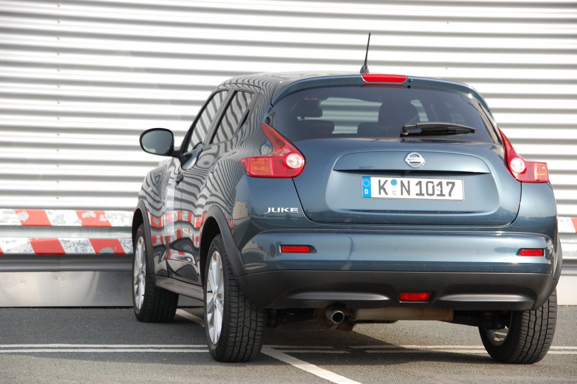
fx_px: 2162
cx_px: 288
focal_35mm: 135
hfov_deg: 15.2
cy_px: 192
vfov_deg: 10.1
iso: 360
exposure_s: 1/500
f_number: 5.6
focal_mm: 90
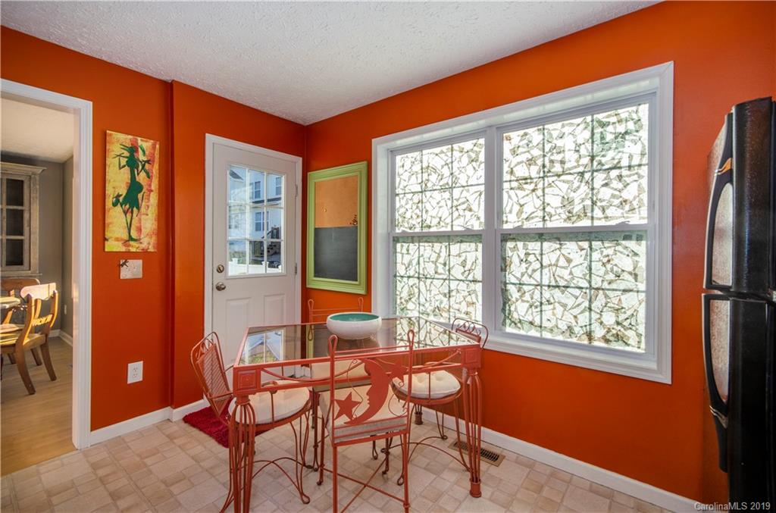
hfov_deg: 100.5
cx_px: 388
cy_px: 256
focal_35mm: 15
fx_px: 322
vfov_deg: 77.0
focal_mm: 10
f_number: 8
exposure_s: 1/160
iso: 200
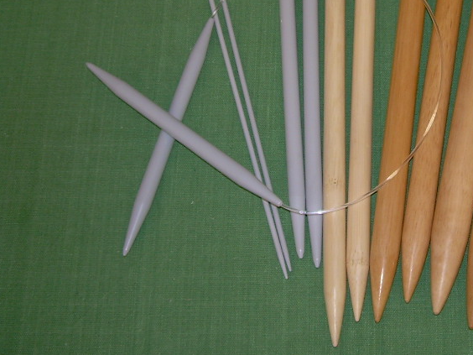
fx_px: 943
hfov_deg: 27.2
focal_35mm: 69
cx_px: 424
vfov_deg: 20.9
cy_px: 37
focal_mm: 6.3
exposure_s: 1/60
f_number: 2.8
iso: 50
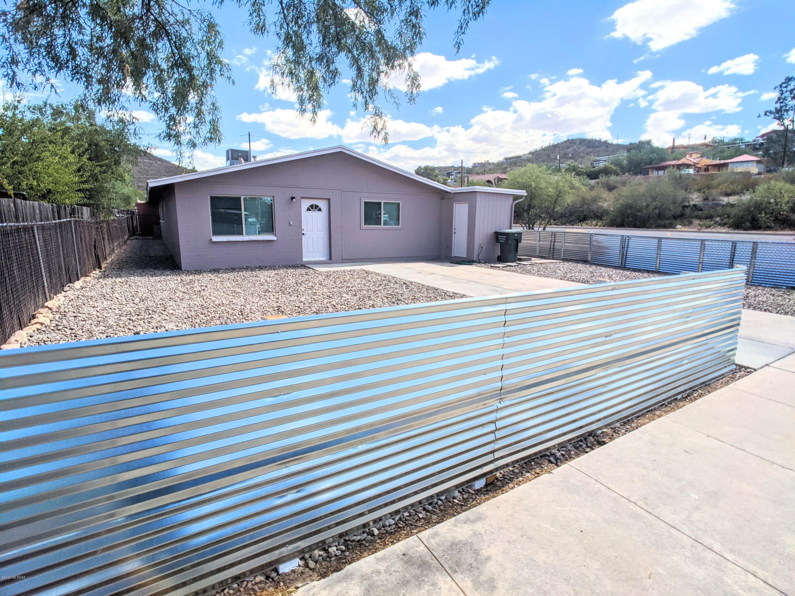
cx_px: 398
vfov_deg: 51.4
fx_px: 620
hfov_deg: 65.3
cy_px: 298
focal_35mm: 27
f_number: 1.73
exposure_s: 1/4695
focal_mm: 4.38
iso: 72
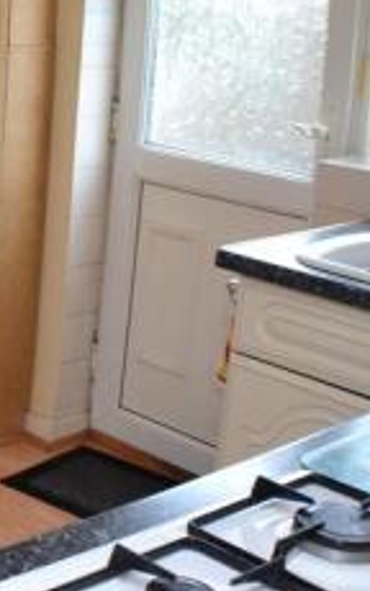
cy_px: 168
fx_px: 1402
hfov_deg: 13.8
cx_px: -248
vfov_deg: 23.6
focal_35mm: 87
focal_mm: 20
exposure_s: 1/50
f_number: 3.8
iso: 400
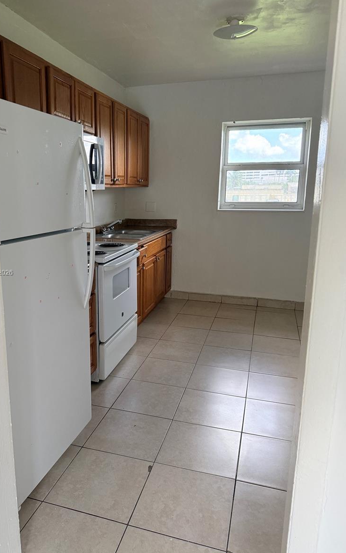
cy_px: 273
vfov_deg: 70.4
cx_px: 138
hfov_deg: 47.3
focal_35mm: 26
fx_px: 392
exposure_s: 1/177
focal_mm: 6.76
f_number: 1.78
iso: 200
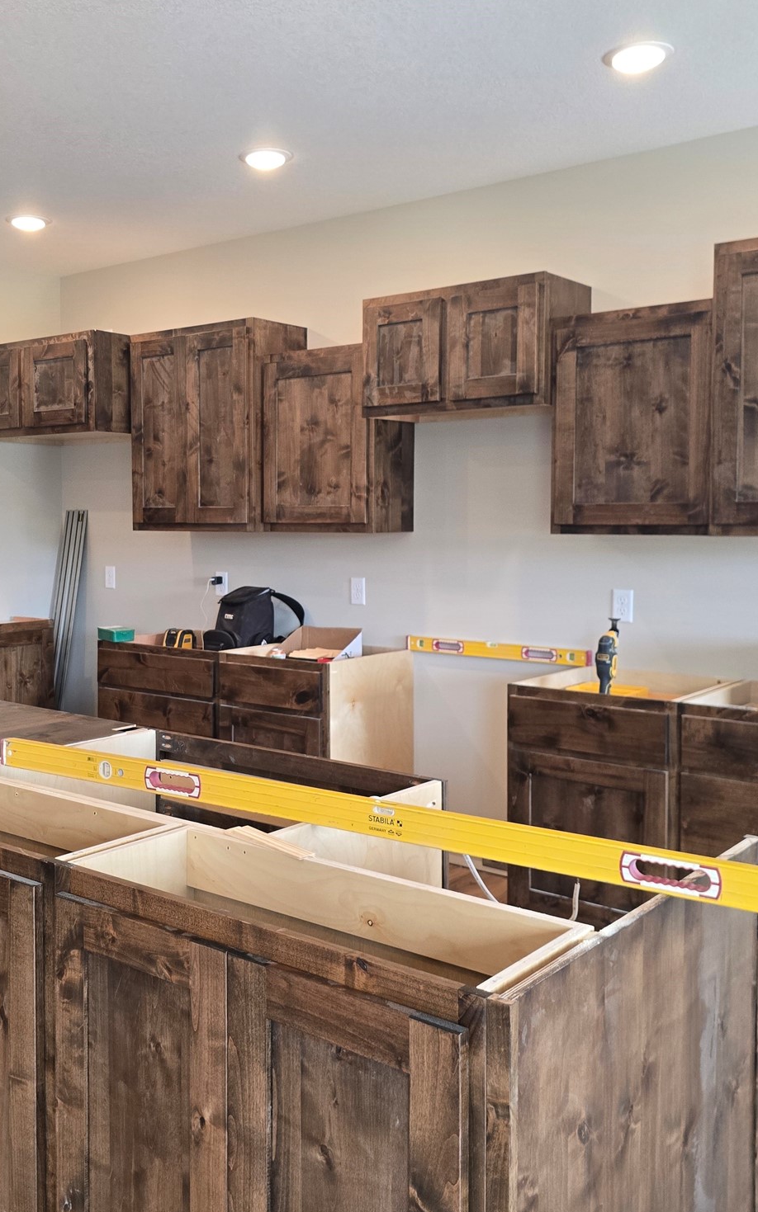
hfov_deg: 36.9
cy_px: 591
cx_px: 258
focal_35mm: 34
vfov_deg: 56.7
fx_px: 1124
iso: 200
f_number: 1.7
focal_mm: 6.3
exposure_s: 1/120
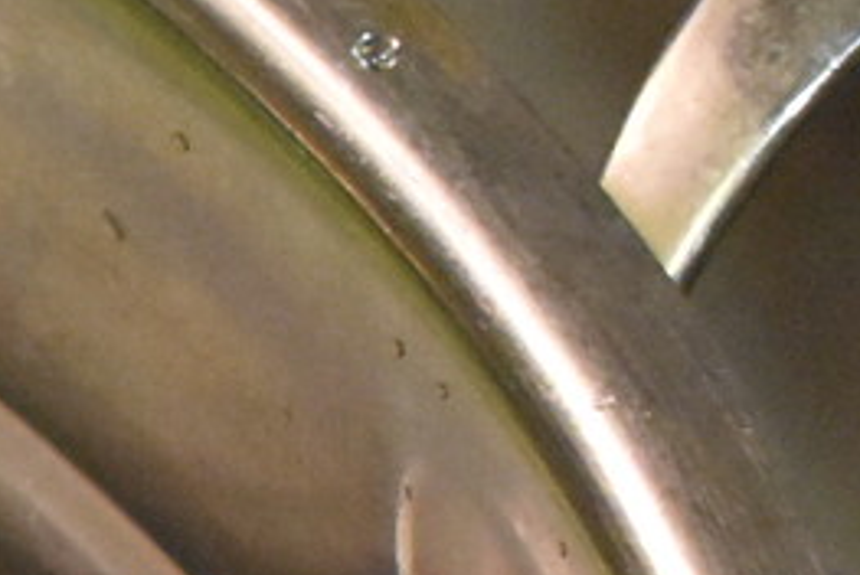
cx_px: -1691
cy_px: 1562
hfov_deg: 5.3
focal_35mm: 369
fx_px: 8825
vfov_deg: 3.7
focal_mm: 36
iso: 5600
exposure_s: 1/60
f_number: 4.8
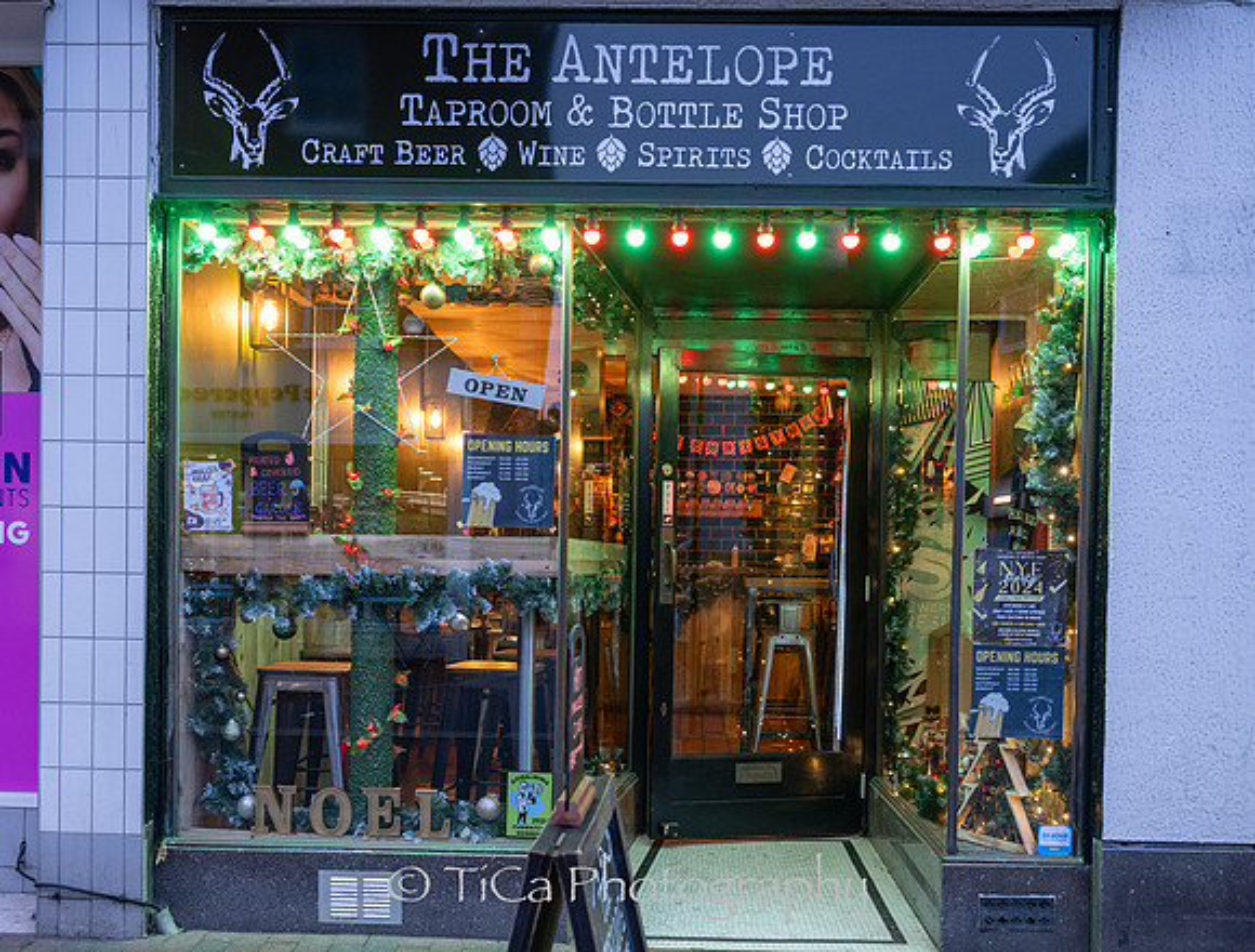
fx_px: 1261
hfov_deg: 52.9
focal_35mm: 35
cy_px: 582
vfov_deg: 41.1
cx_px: 634
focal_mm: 24
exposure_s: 1/60
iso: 640
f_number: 3.5
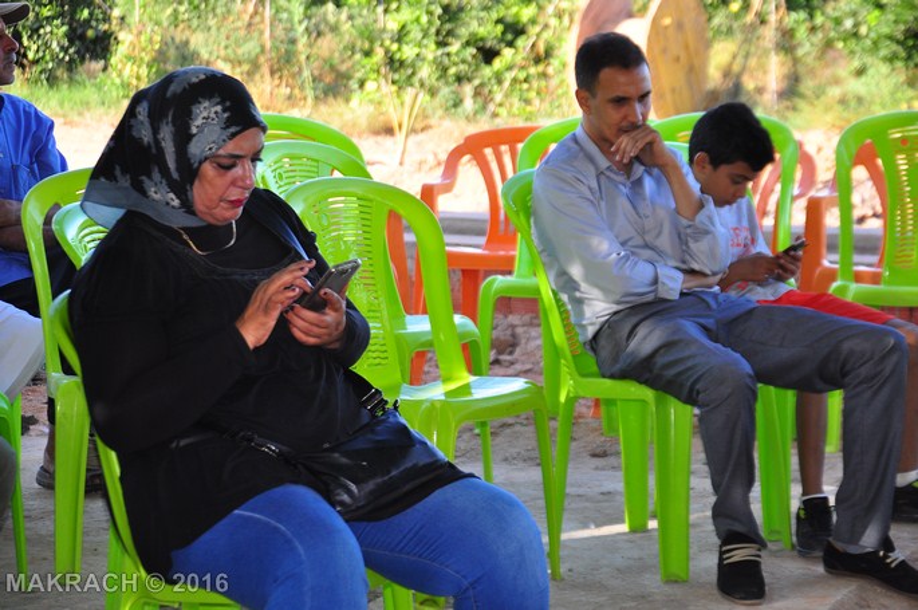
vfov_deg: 10.1
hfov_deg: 15.2
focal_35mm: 135
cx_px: 459
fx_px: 3438
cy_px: 305
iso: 400
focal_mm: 90
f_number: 5.6
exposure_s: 1/160
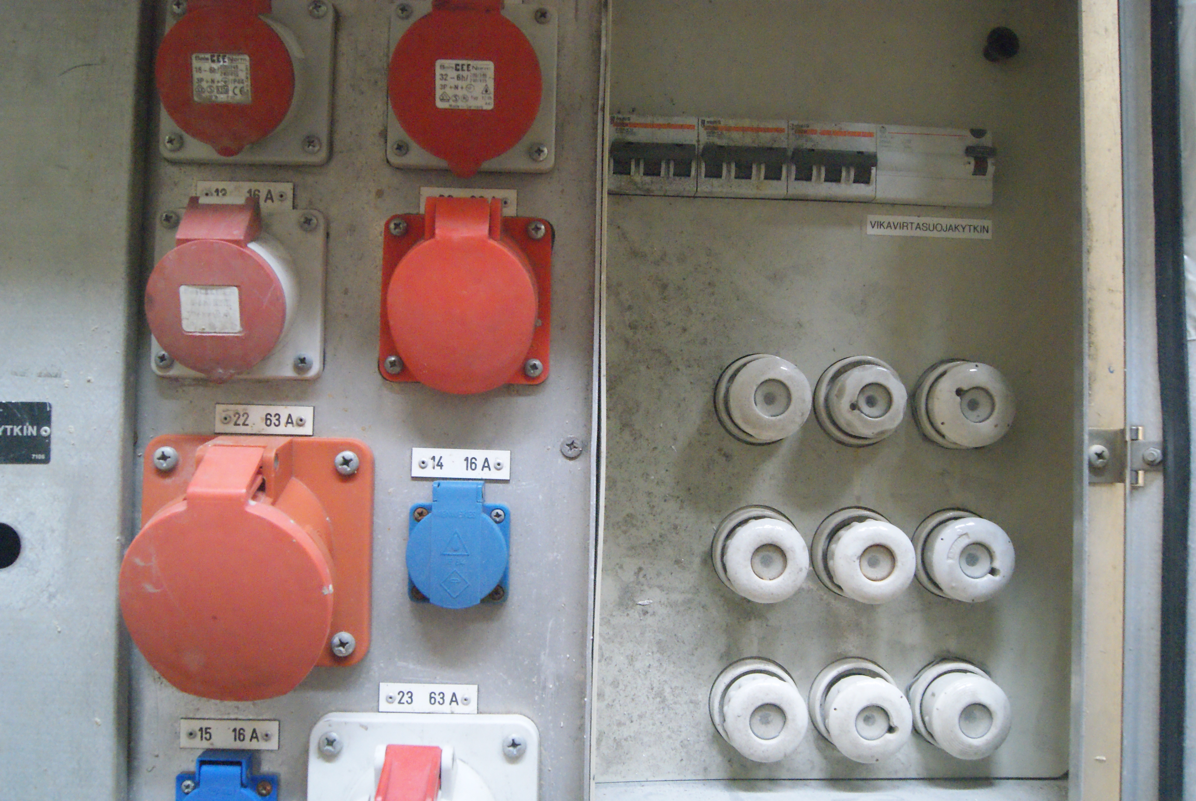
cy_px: 400
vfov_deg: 43.7
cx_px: 598
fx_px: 998
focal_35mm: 30
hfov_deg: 61.9
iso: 3200
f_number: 5.6
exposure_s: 1/8
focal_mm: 20
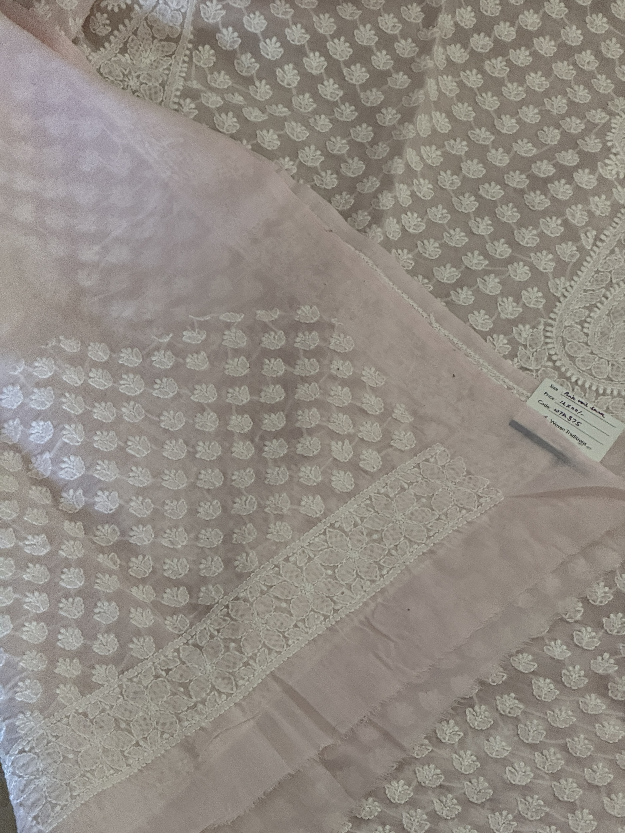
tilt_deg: -52.9
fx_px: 2889
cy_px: 416
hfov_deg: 12.3
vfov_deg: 16.4
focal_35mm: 120
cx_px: 312
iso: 640
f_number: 2.8
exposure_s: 1/60
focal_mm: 15.66
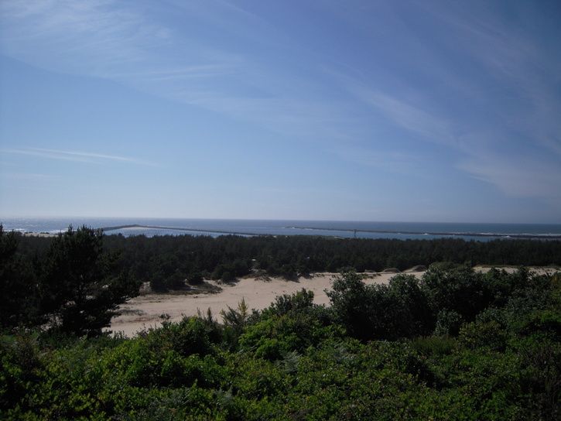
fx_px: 454
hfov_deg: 63.4
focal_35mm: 28
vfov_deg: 49.8
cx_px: 280
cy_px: 210
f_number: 5.4
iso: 100
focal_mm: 5
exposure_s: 1/1000
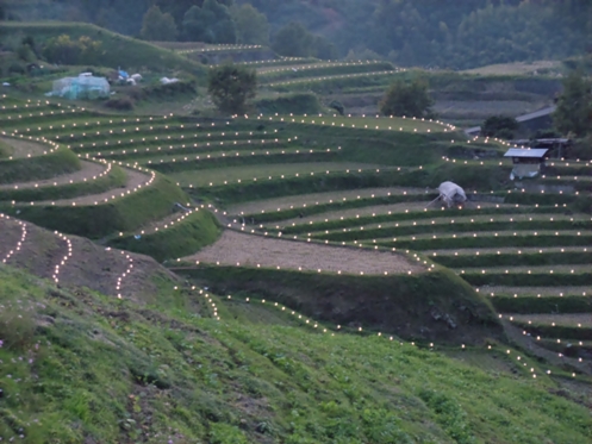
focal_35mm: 98
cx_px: 296
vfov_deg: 15.1
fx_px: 1676
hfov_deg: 20.0
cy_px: 222
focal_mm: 17.5
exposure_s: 1/20
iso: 3200
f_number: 4.7
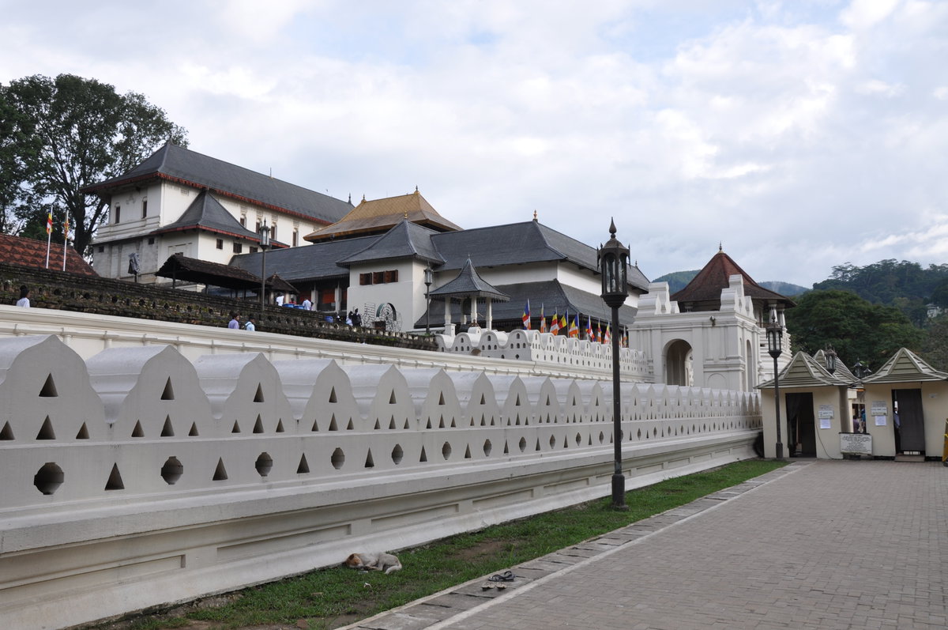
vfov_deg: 41.6
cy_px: 315
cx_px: 474
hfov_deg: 59.6
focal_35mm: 32
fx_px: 828
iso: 200
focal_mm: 21
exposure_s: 1/125
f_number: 11
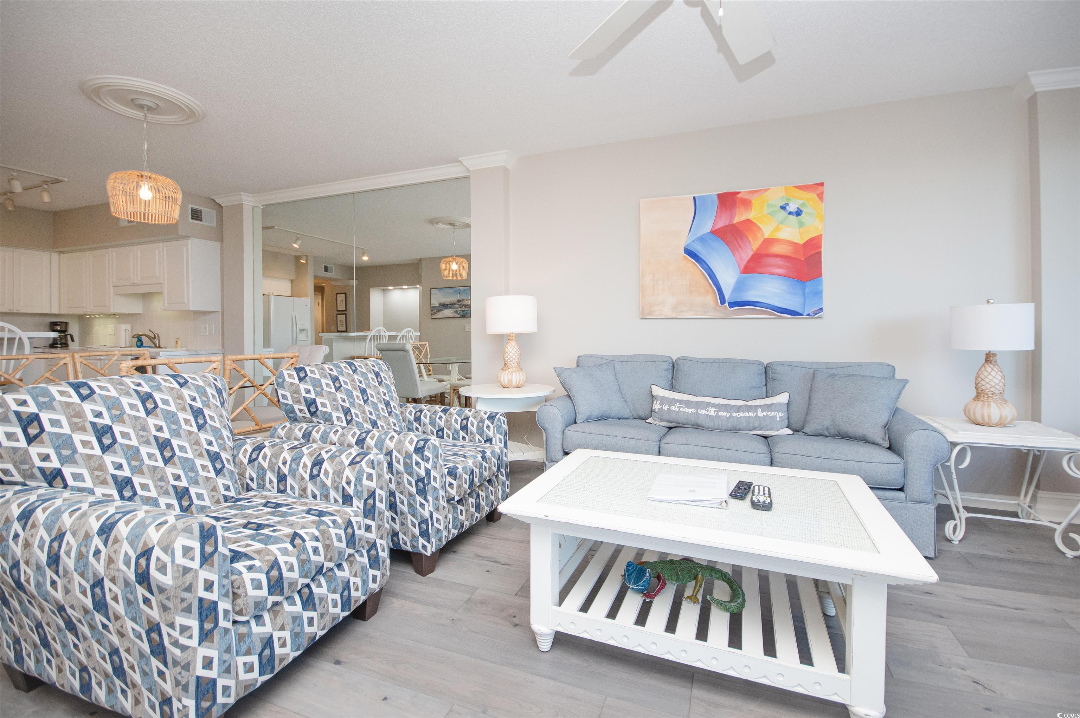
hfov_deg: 100.4
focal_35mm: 15
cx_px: 540
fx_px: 450
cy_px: 359
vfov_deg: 77.2
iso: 500
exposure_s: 1/160
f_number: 4.5
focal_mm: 10
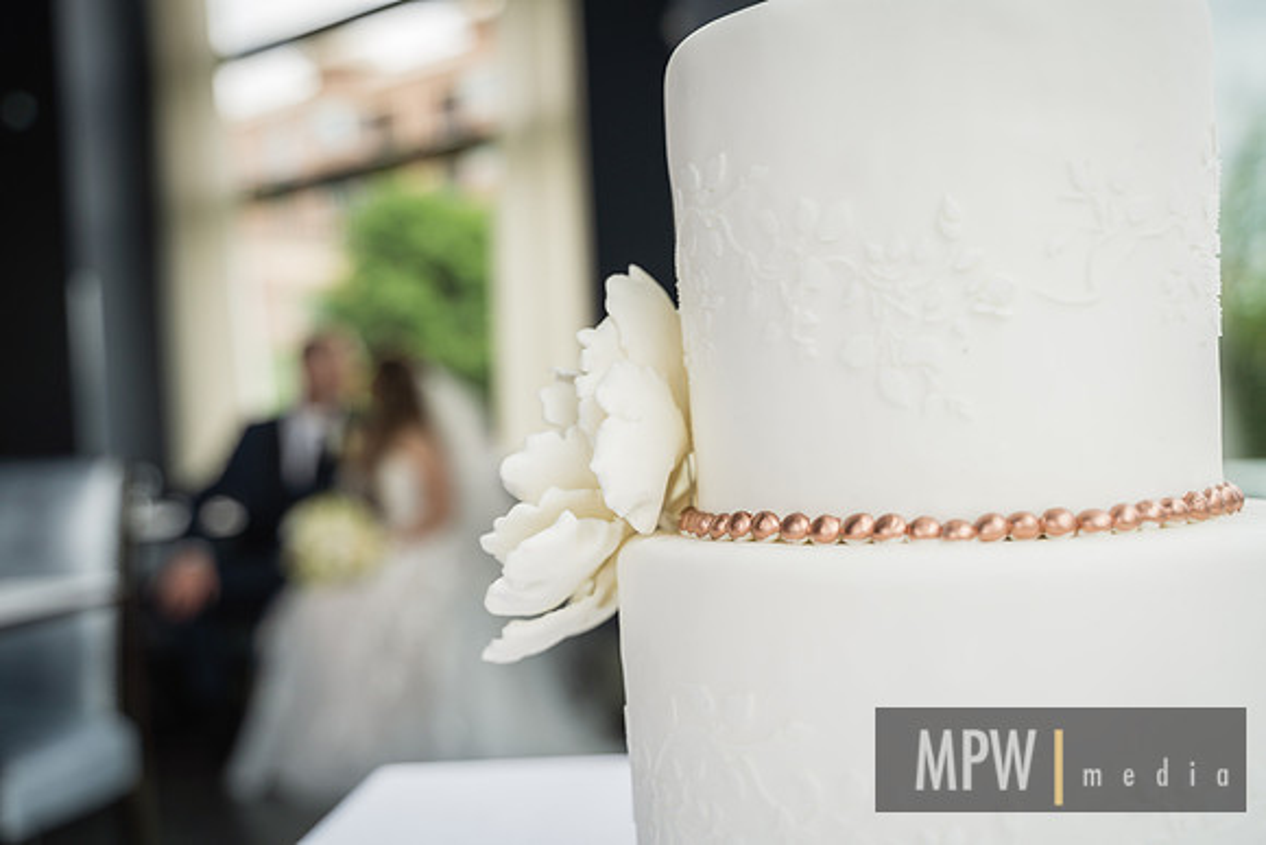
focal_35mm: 39
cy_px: 422
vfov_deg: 34.2
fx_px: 1372
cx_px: 633
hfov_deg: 49.5
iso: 100
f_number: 3.2
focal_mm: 39
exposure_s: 1/250
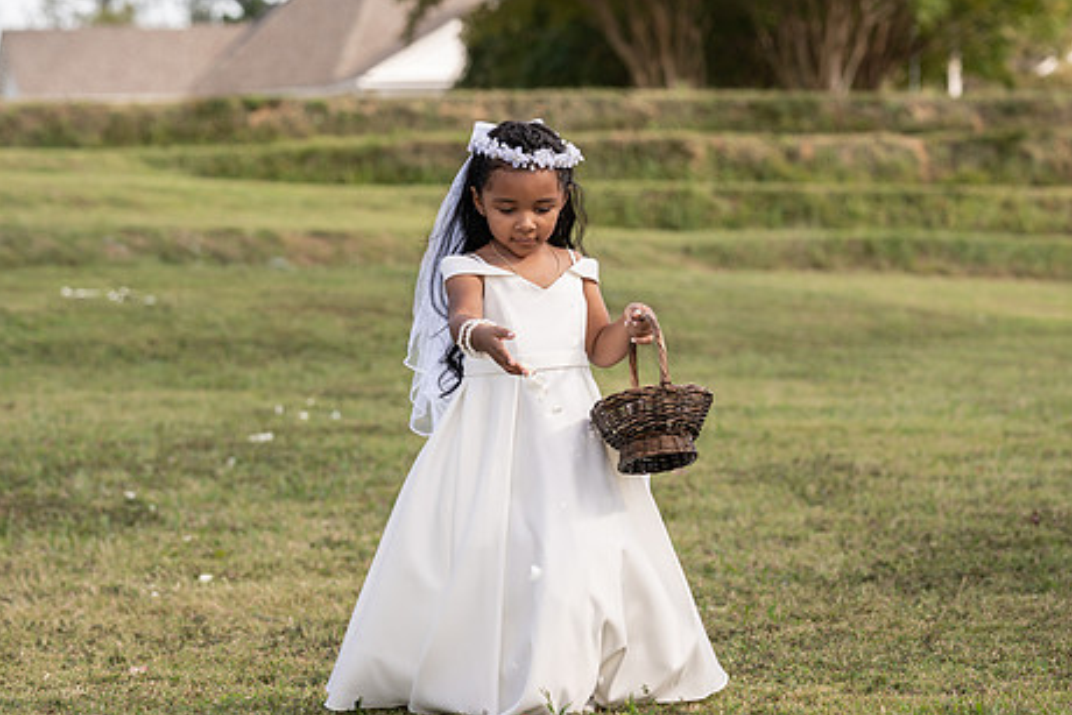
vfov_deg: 10.9
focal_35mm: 126
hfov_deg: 16.3
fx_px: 3753
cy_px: 340
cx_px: 503
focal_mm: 92
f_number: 4
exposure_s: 1/250
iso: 100
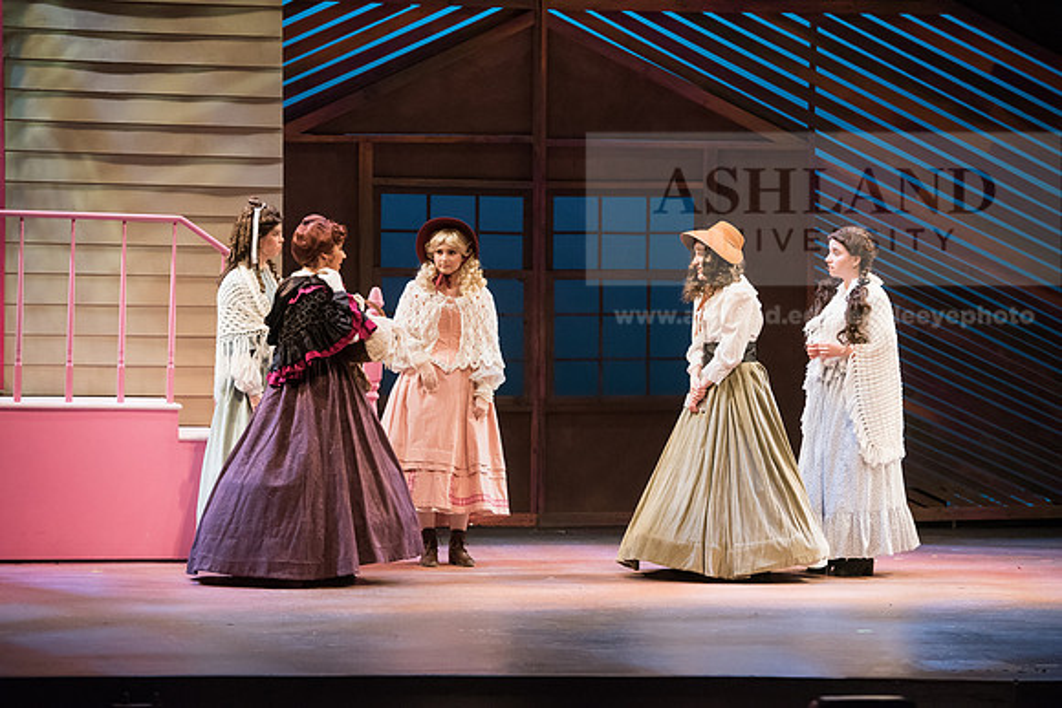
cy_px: 354
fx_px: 3600
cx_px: 531
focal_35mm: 122
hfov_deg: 16.8
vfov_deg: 11.2
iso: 5000
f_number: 4
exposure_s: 1/400
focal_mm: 122
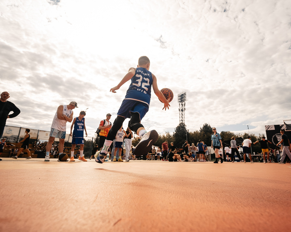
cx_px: 162
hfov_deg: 80.1
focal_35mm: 20
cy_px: 106
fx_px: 172
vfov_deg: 68.0
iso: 320
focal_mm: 16
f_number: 3.5
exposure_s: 1/5000
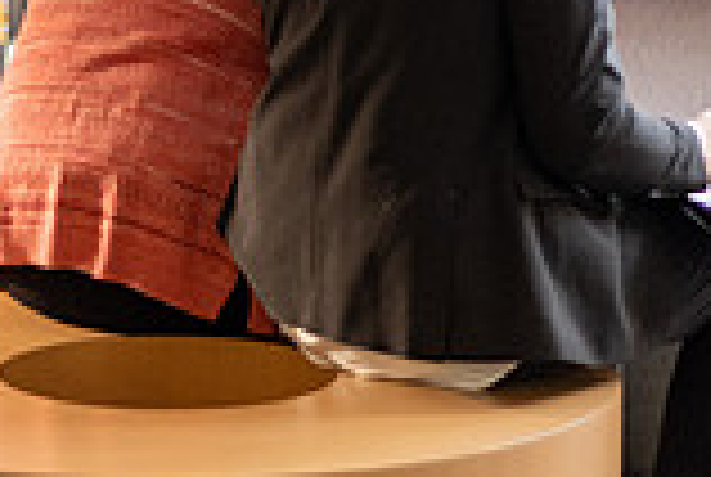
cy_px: -61
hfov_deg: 11.2
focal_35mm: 183
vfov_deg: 7.5
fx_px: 3621
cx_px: 162
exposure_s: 1/200
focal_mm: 50
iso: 1000
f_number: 1.8
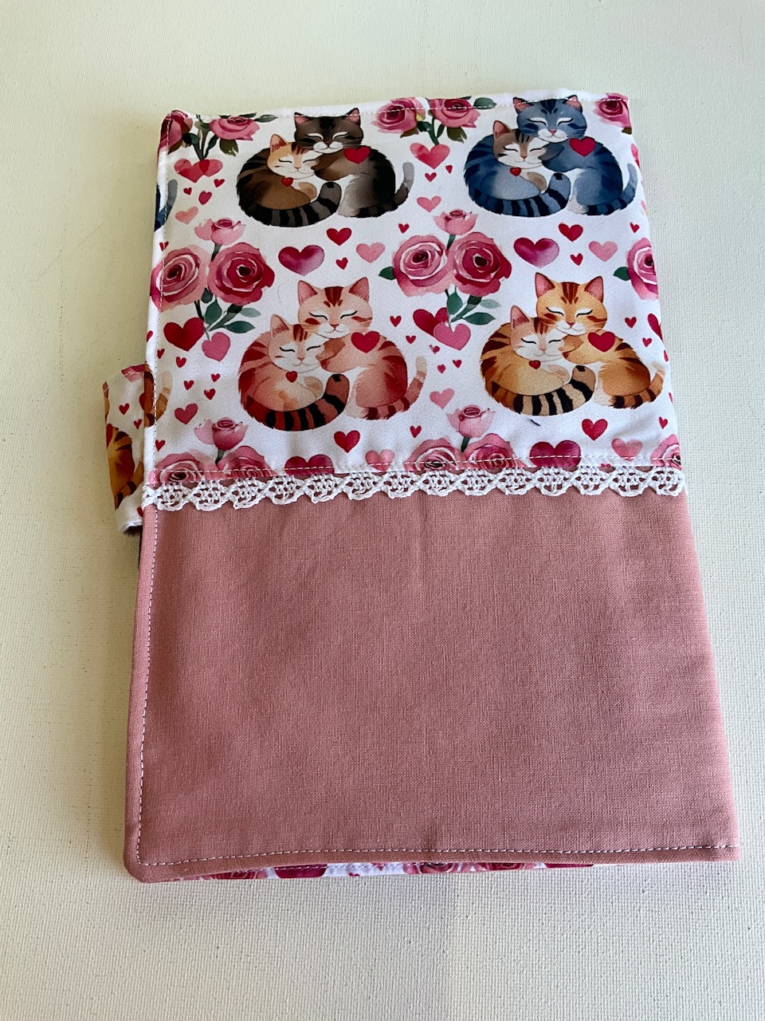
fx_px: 855
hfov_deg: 48.2
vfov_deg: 61.7
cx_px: 382
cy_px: 510
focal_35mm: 29
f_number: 1.8
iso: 32
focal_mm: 3
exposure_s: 1/122
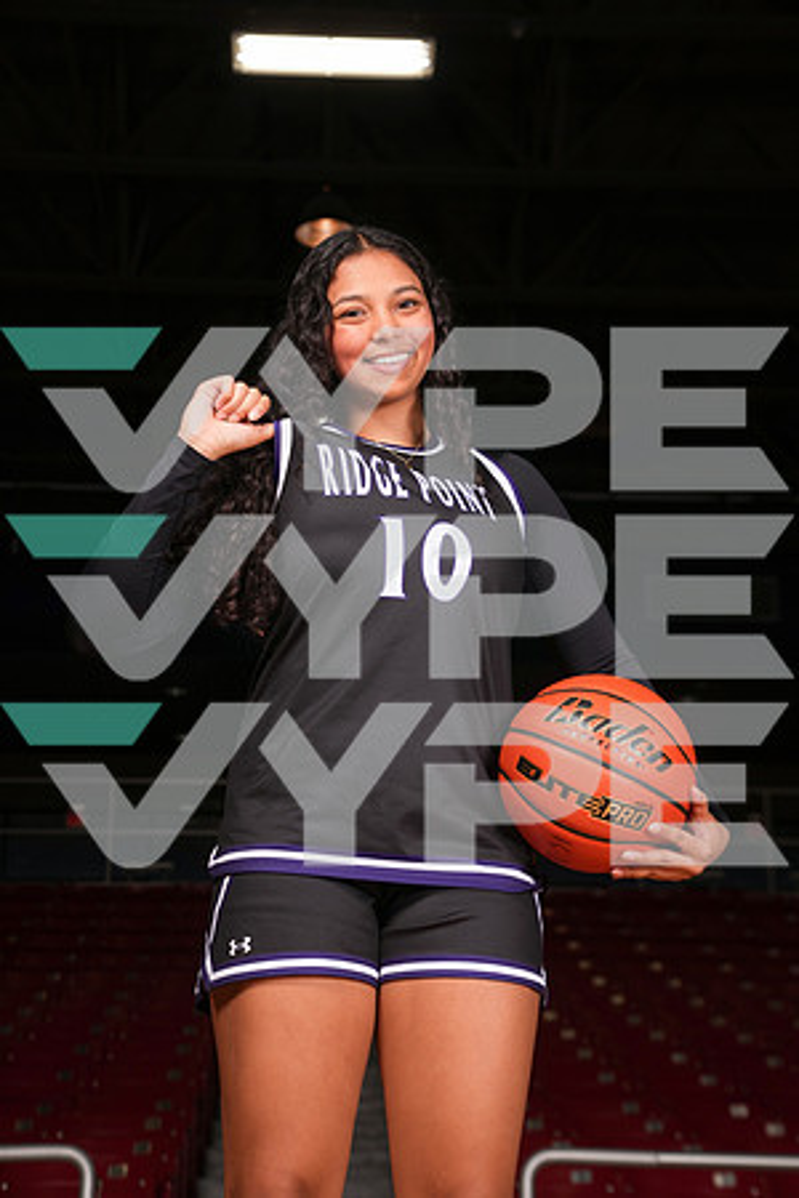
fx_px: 2330
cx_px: 400
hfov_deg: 19.5
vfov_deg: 28.8
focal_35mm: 70
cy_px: 599
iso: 250
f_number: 6.3
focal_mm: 70
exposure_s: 1/200
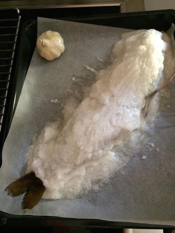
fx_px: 202
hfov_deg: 46.8
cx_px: 88
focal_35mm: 30
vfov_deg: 60.0
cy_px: 116
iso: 400
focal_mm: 4.12
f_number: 2.2
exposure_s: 1/15
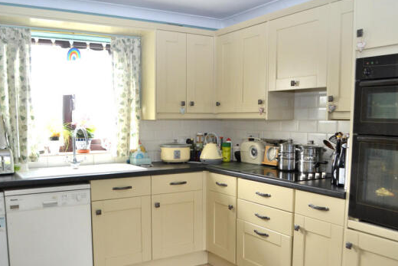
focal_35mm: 34
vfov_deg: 38.8
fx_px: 376
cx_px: 196
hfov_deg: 55.8
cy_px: 158
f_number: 3.5
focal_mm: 18
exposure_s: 1/60
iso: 500
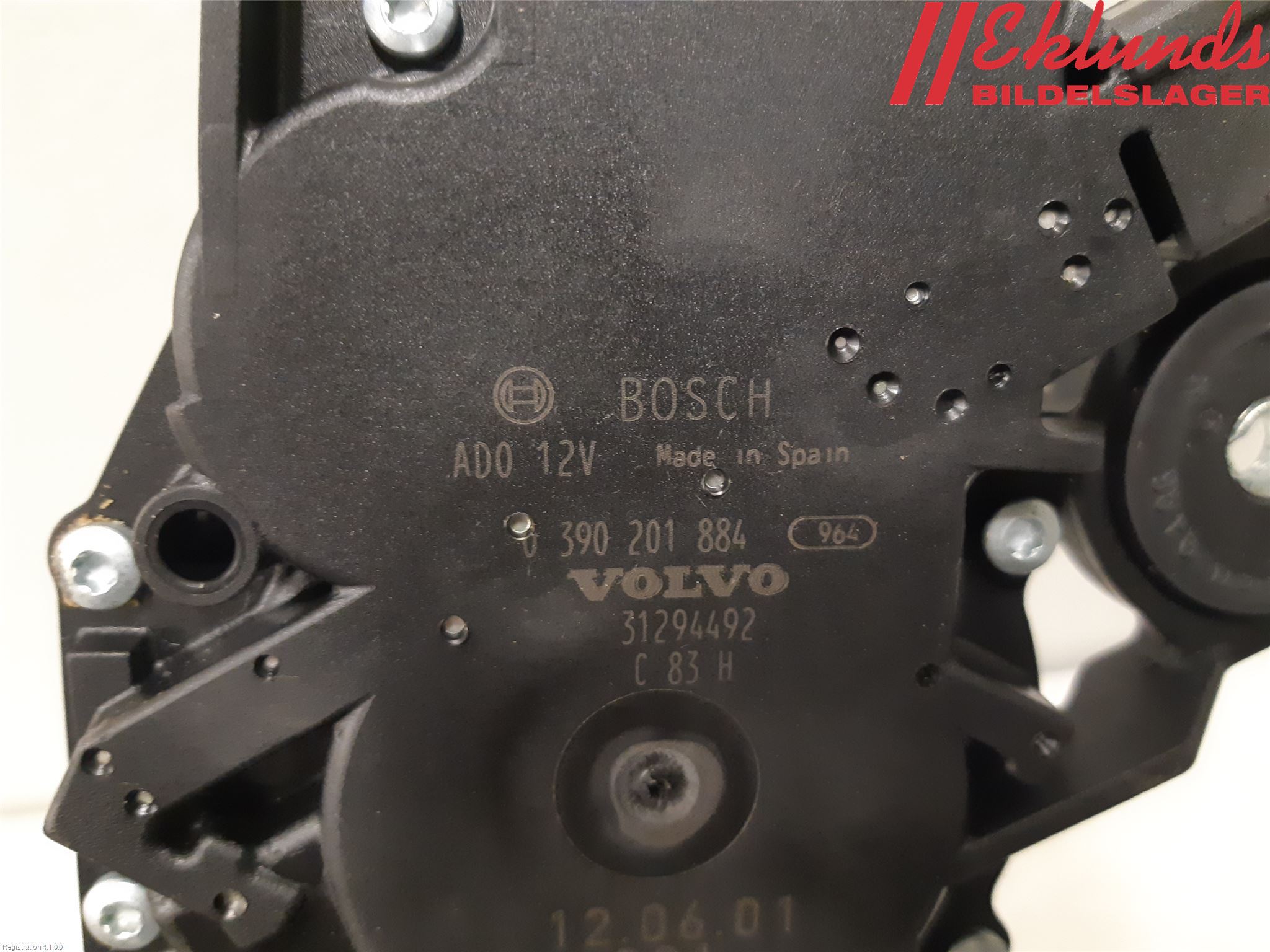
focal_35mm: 26
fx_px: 954
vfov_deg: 53.1
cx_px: 635
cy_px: 476
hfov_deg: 67.3
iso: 320
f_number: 1.7
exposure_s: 1/25
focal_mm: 3.93
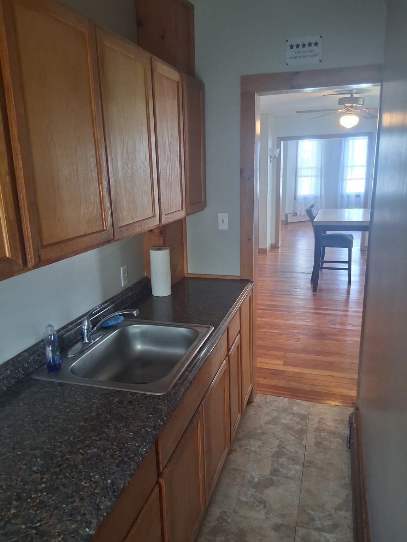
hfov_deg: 53.1
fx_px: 408
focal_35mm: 26
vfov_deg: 67.3
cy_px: 271
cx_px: 204
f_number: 1.8
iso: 640
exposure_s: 1/60
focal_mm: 3.98
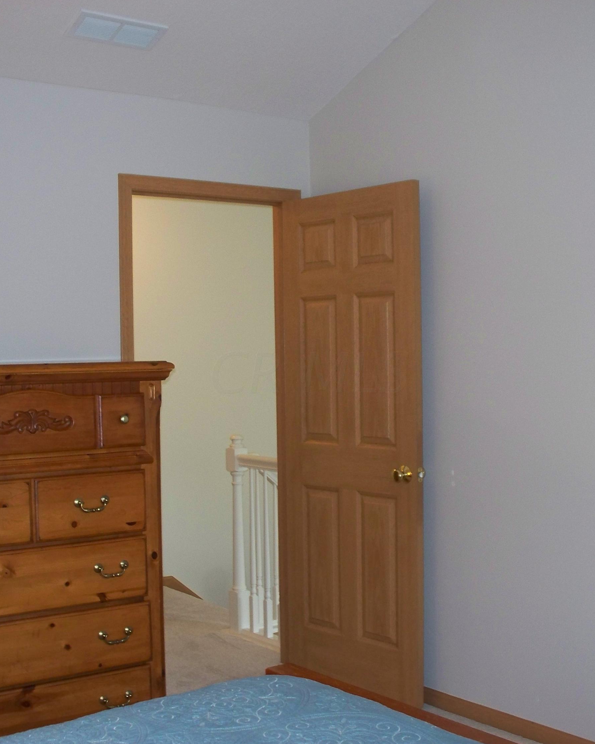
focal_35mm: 47
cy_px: 372
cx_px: 309
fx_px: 1035
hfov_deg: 32.1
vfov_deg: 39.5
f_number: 2.8
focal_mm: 7.54
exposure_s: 1/30
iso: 200
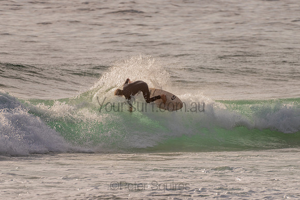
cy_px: 97
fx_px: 5108
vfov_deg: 2.2
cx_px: 146
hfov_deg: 3.4
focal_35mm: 613
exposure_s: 1/2000
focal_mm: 500
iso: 90
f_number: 5.6
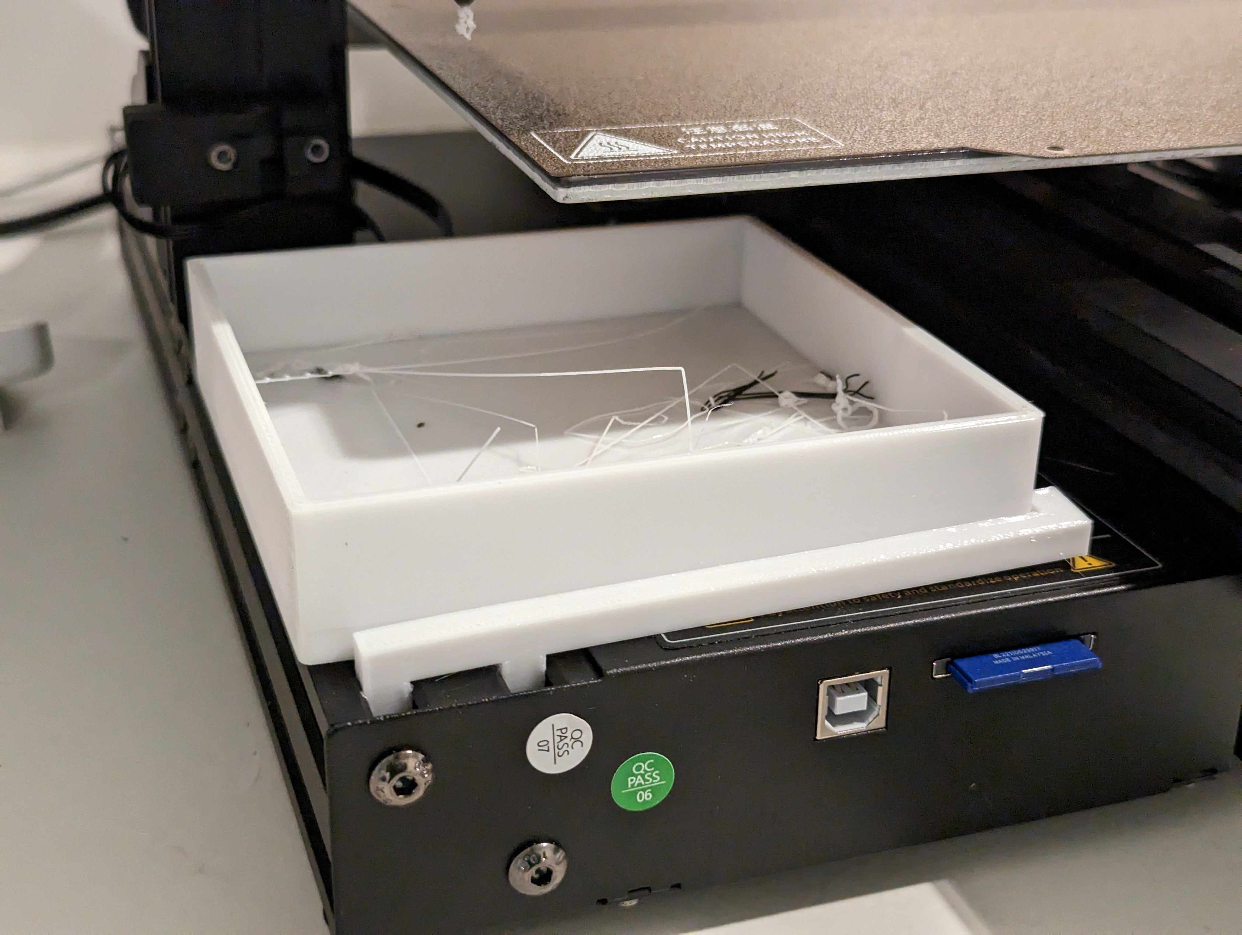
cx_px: 621
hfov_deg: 39.6
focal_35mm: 48
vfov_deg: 30.3
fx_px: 1725
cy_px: 468
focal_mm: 6.81
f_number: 1.85
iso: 1191
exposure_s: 1/60
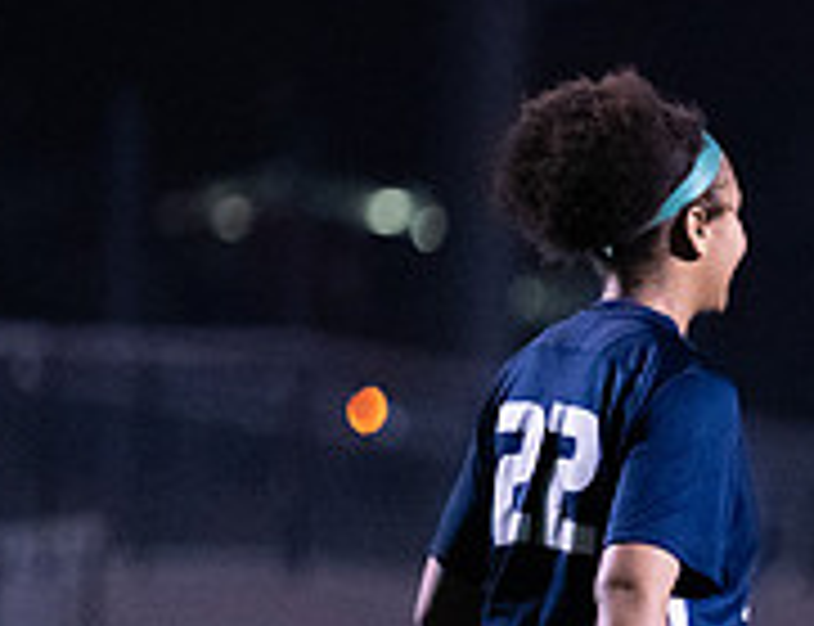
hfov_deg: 2.1
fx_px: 22676
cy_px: 647
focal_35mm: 956
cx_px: 1333
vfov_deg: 1.6
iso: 4000
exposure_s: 1/1000
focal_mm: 200
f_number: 2.8
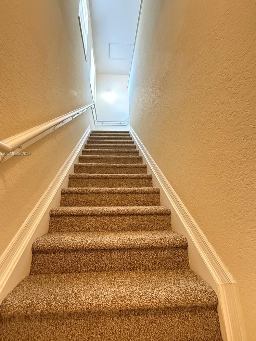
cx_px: 118
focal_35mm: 16
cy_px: 154
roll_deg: +0.5
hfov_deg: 78.0
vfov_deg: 94.2
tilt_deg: +16.5
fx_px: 158
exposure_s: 1/40
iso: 1000
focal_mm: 2.22
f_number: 2.2
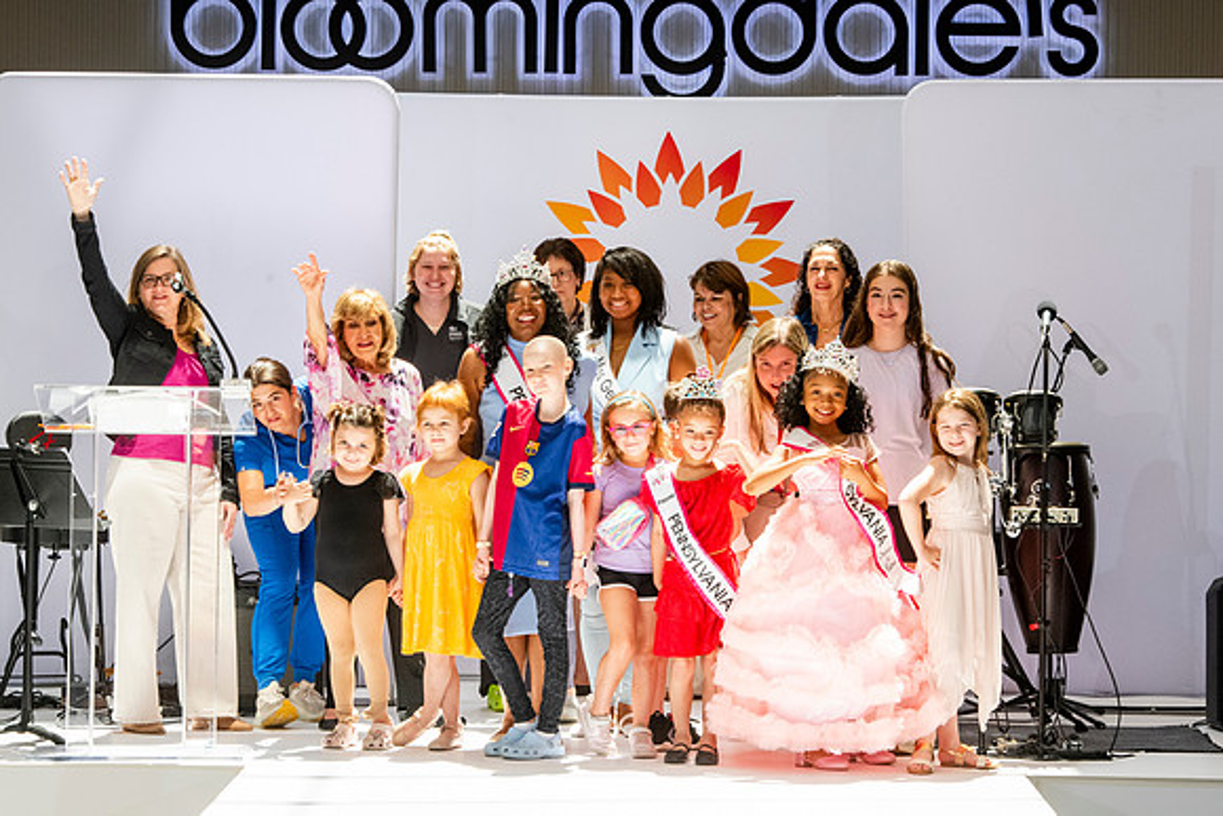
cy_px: 367
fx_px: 4700
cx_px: 625
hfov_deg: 14.8
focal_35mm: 138
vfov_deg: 9.9
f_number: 14
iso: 1600
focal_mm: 112
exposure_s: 1/160
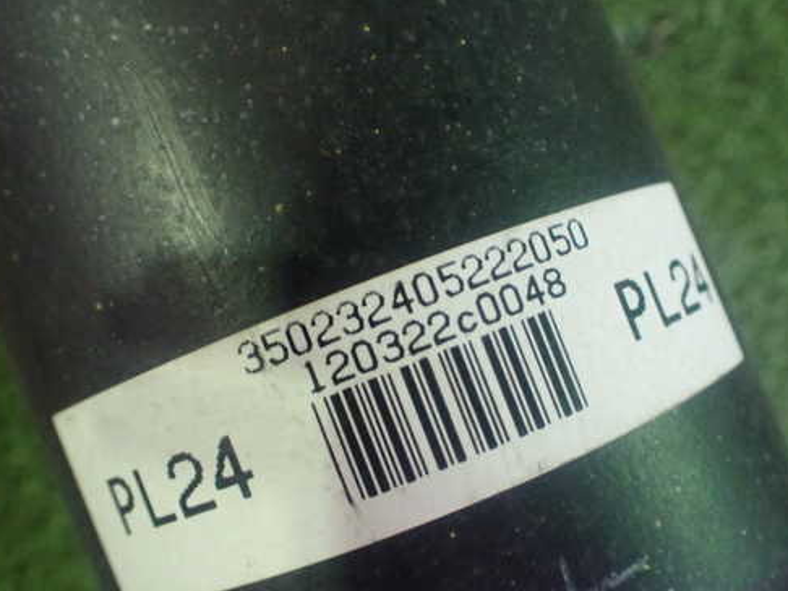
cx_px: 415
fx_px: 843
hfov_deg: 50.1
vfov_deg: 38.7
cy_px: 321
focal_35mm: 37
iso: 800
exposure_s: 1/60
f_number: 2.3
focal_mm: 5.4
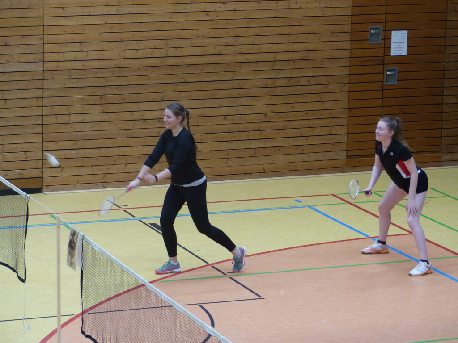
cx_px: 229
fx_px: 1985
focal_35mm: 150
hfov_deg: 13.2
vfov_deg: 9.9
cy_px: 172
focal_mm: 27
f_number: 2.8
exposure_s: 1/80
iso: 250
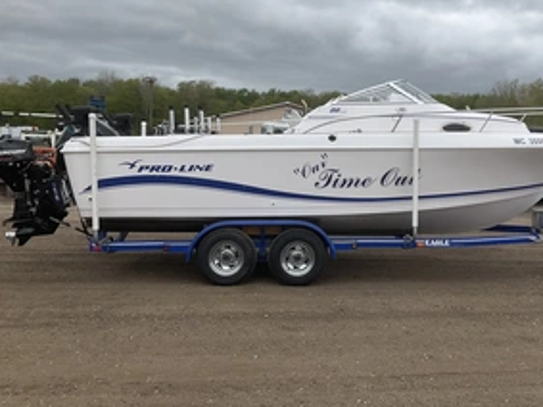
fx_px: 643
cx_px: 355
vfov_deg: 35.0
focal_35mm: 41
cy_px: 163
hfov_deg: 45.2
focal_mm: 3
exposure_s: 1/1279
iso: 25
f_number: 1.8
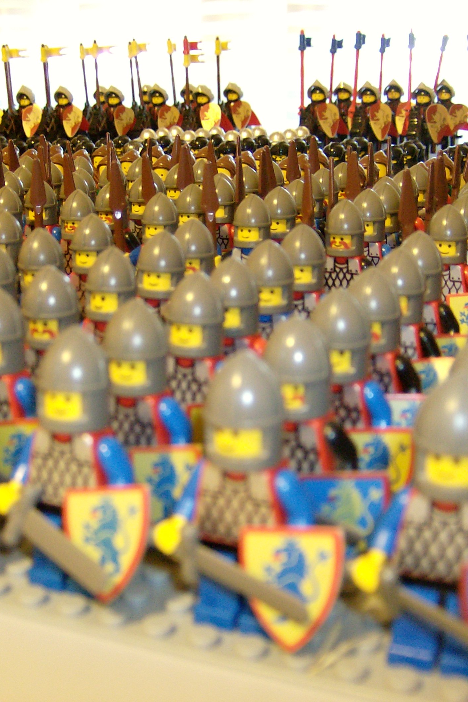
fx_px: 975
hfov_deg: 27.0
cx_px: 193
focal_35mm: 50
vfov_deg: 39.6
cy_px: 349
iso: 200
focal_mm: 6
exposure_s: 1/3.48
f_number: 2.8
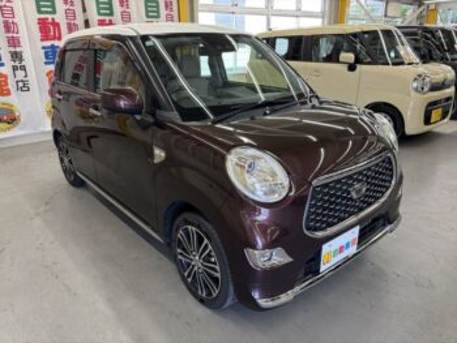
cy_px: 172
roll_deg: +1.4
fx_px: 343
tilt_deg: -18.6
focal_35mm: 26
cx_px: 228
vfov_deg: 53.1
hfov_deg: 67.3
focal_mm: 5.96
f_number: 1.6
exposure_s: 1/100
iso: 125
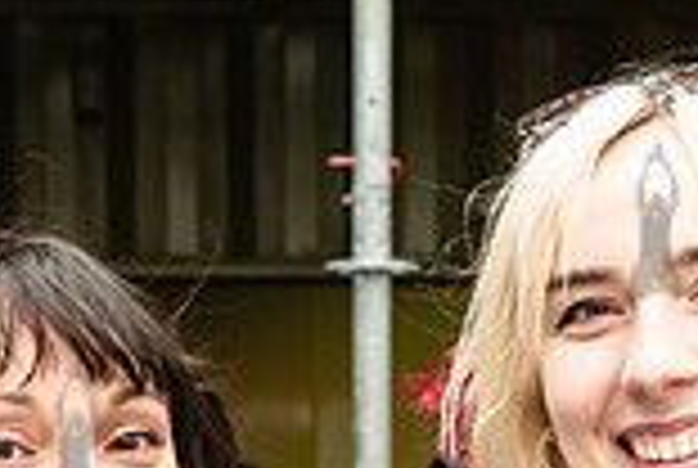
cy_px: 698
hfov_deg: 15.0
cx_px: 604
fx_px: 2623
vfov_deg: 9.9
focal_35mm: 135
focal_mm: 32
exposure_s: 1/250
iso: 500
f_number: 4.5
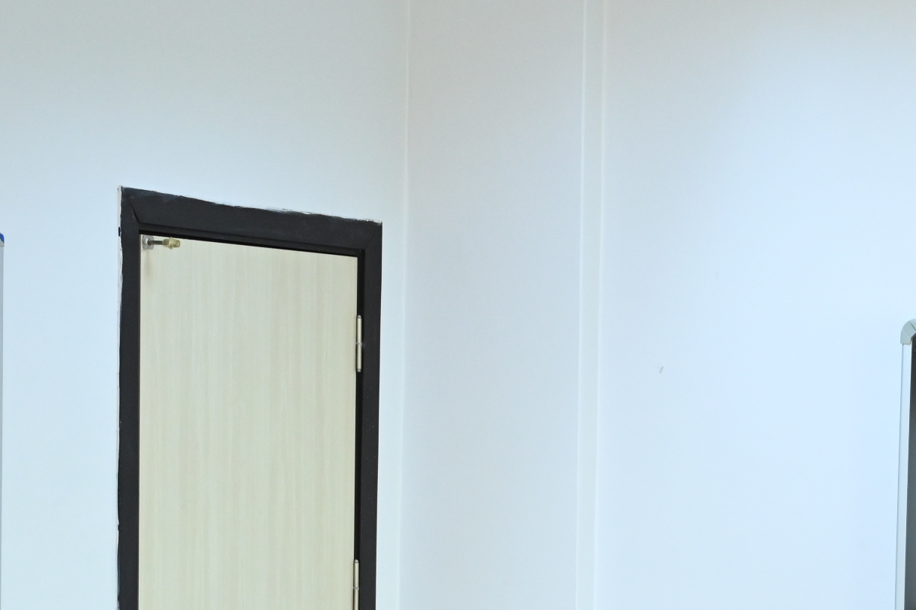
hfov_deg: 13.2
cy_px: 975
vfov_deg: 8.7
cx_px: 980
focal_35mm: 153
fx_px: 3892
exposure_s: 1/160
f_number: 2.8
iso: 1000
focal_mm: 45
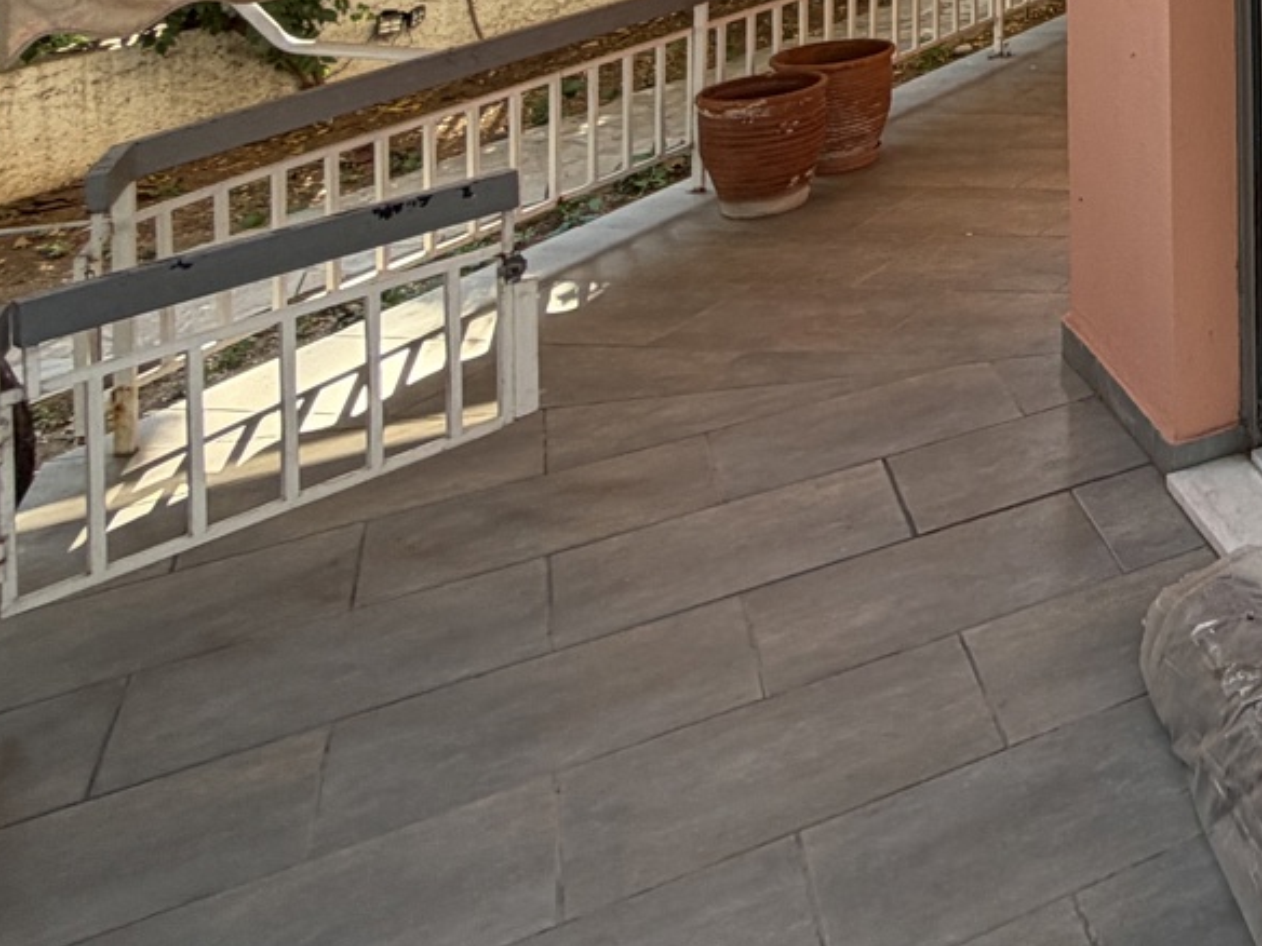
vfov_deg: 25.8
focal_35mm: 46
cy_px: -359
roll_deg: +1.0
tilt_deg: -0.7
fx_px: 1677
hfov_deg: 29.2
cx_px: 1804
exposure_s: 1/137
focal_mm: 2.22
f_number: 2.2
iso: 40
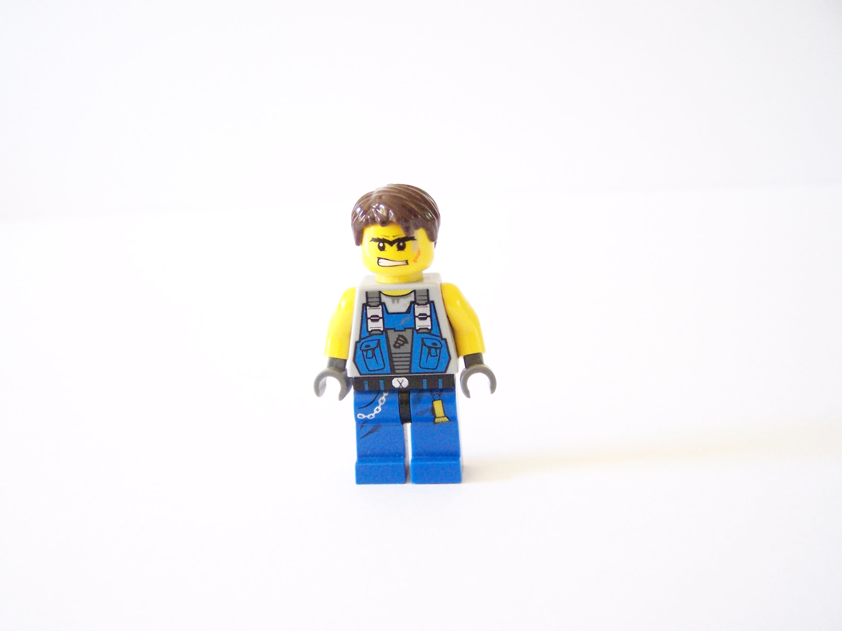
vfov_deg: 36.0
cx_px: 421
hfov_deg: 46.8
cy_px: 316
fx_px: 973
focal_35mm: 40
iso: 400
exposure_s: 1/90
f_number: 2.8
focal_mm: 6.7
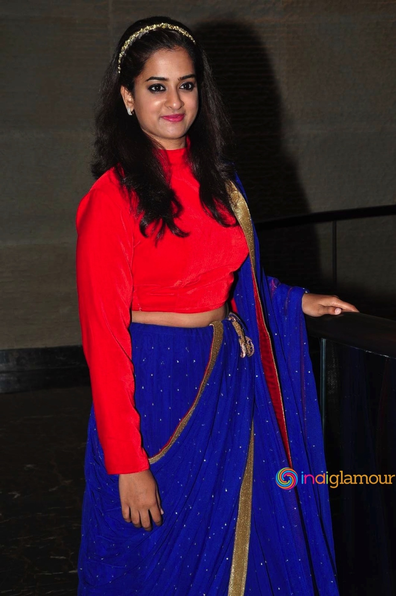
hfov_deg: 21.5
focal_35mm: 63
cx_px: 198
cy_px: 298
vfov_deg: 31.9
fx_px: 1042
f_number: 9
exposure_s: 1/125
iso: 400
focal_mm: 42
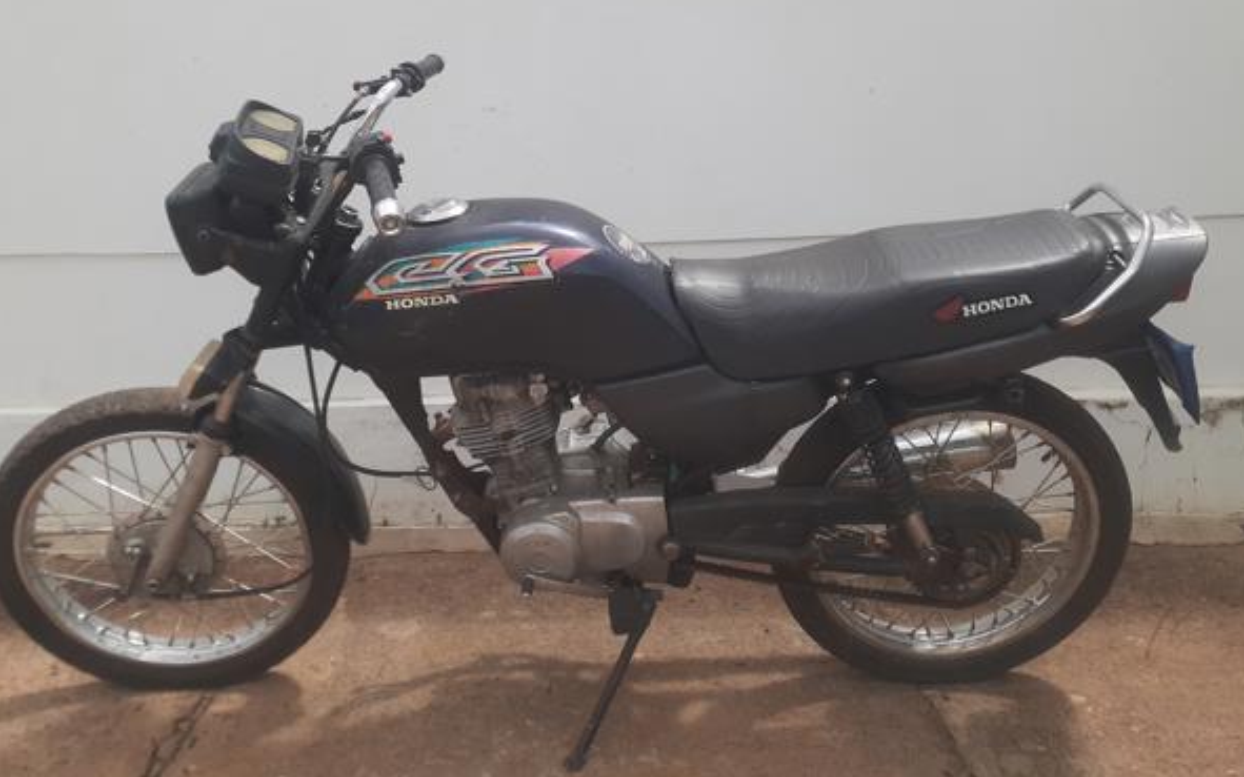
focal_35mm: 31
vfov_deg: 40.2
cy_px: 276
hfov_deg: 61.2
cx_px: 600
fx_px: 1051
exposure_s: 1/812
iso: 40
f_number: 1.9
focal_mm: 3.6
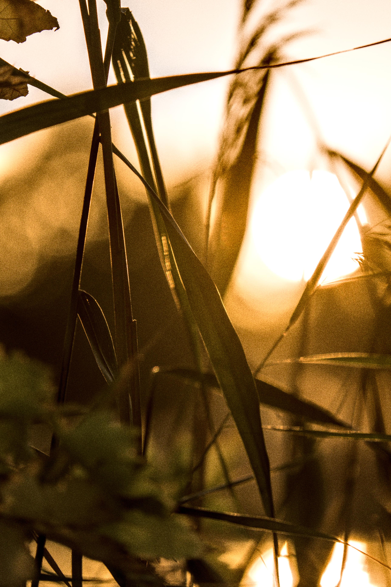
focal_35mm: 300
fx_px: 4887
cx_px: 196
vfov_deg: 6.9
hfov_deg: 4.6
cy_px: 294
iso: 800
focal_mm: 200
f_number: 4.8
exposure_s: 1/1000
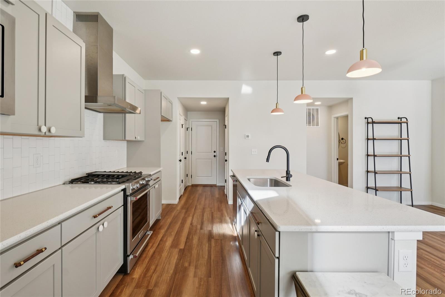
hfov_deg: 95.0
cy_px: 148
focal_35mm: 16
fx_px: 204
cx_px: 222
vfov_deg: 72.0
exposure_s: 1/40
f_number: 8
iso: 400
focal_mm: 11
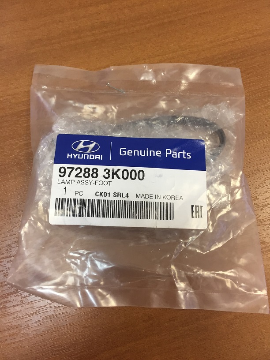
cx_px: 135
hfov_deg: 48.2
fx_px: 302
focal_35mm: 29
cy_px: 180
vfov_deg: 61.7
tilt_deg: -78.8
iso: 100
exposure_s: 1/33
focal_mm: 4.15
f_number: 2.2
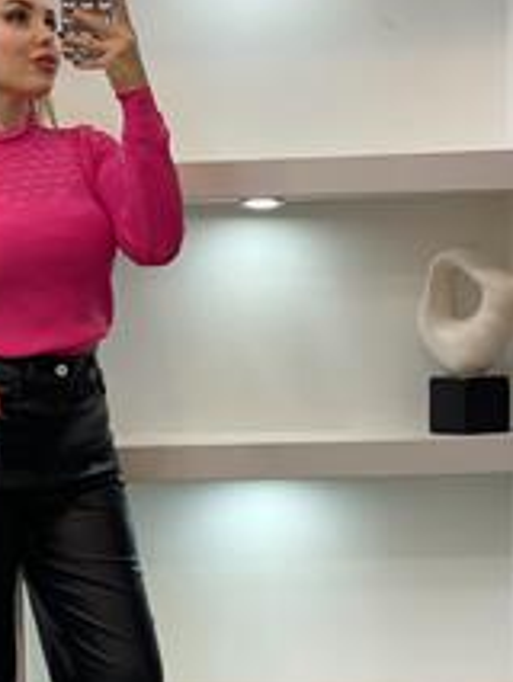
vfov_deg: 19.4
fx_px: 1994
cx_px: 38
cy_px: 466
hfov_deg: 14.5
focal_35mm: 101
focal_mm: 6
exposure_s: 1/100
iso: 80
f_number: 2
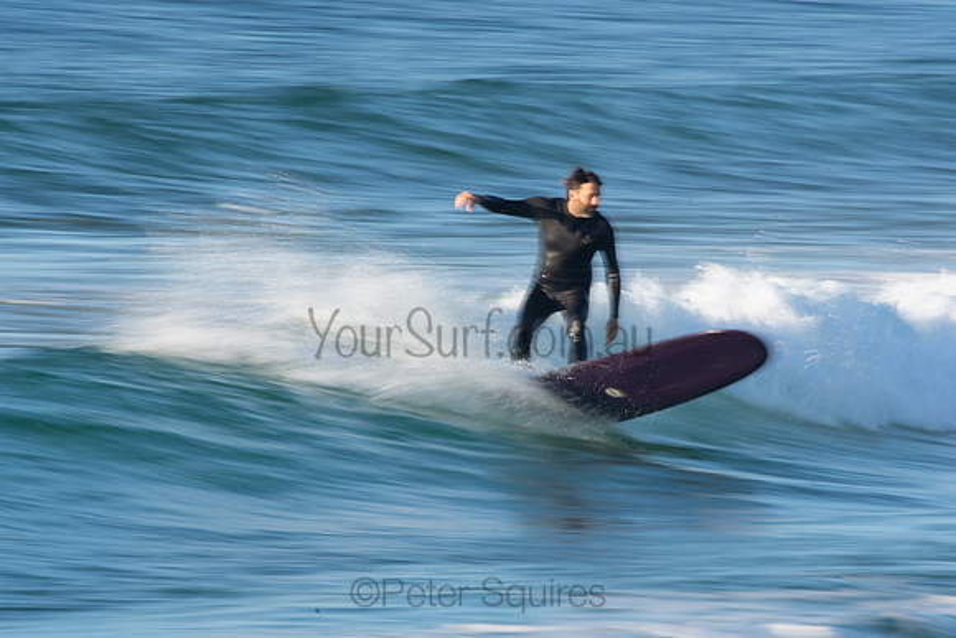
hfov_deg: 2.7
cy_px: 319
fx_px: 19920
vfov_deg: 1.8
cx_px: 478
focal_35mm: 750
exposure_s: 1/15
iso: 100
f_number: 22
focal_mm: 500
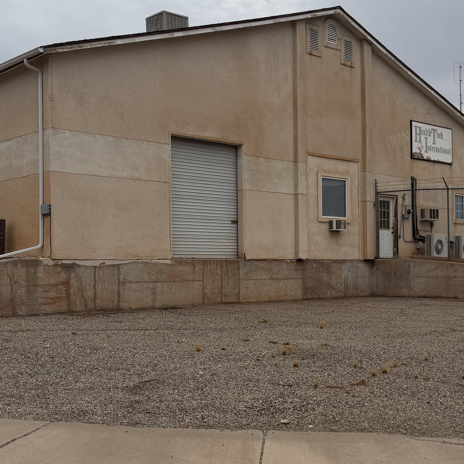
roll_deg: +1.2
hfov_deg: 35.3
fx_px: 728
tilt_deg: +2.3
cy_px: 238
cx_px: 259
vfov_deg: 35.4
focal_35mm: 48
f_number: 1.78
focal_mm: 6.76
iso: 80
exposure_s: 1/10309
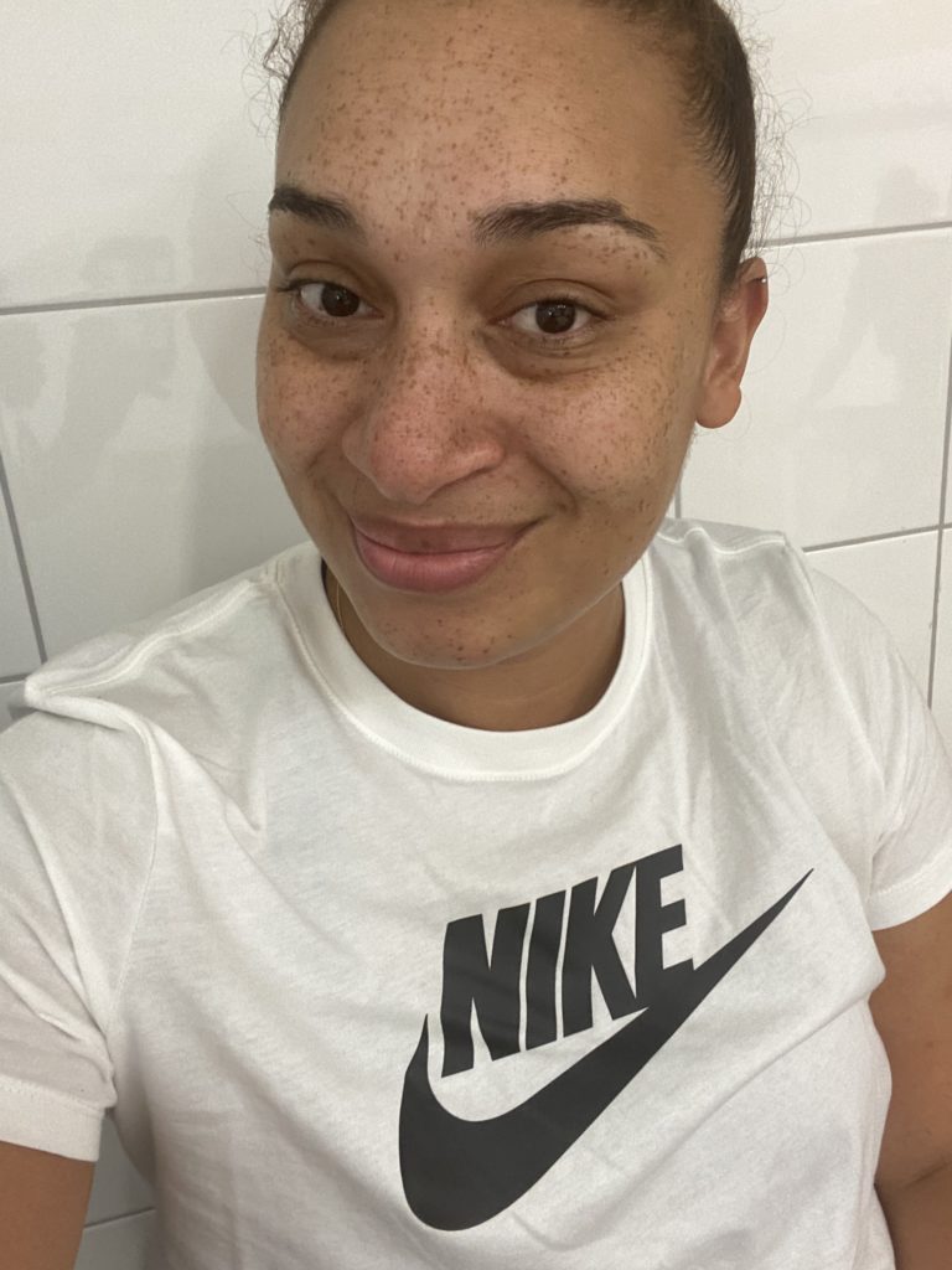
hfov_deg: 46.8
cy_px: 635
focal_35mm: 30
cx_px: 476
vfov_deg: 60.0
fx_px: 1100
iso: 200
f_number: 2.2
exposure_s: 1/50
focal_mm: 2.71
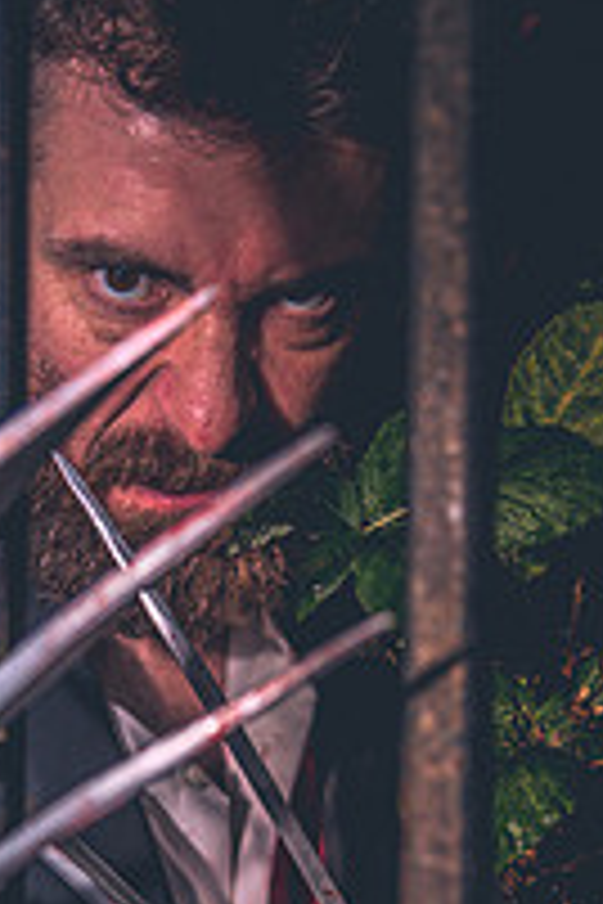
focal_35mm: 103
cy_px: 751
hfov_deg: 13.2
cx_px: 99
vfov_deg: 19.6
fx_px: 2588
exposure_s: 1/2000
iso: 250
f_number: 3.5
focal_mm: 46
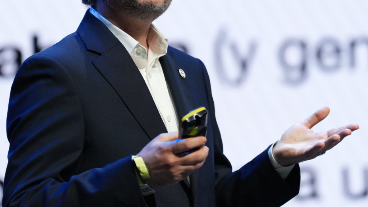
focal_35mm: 366
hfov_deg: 5.9
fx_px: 3572
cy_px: 35
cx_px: 223
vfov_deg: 3.3
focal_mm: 200
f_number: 2.8
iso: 1250
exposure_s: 1/640
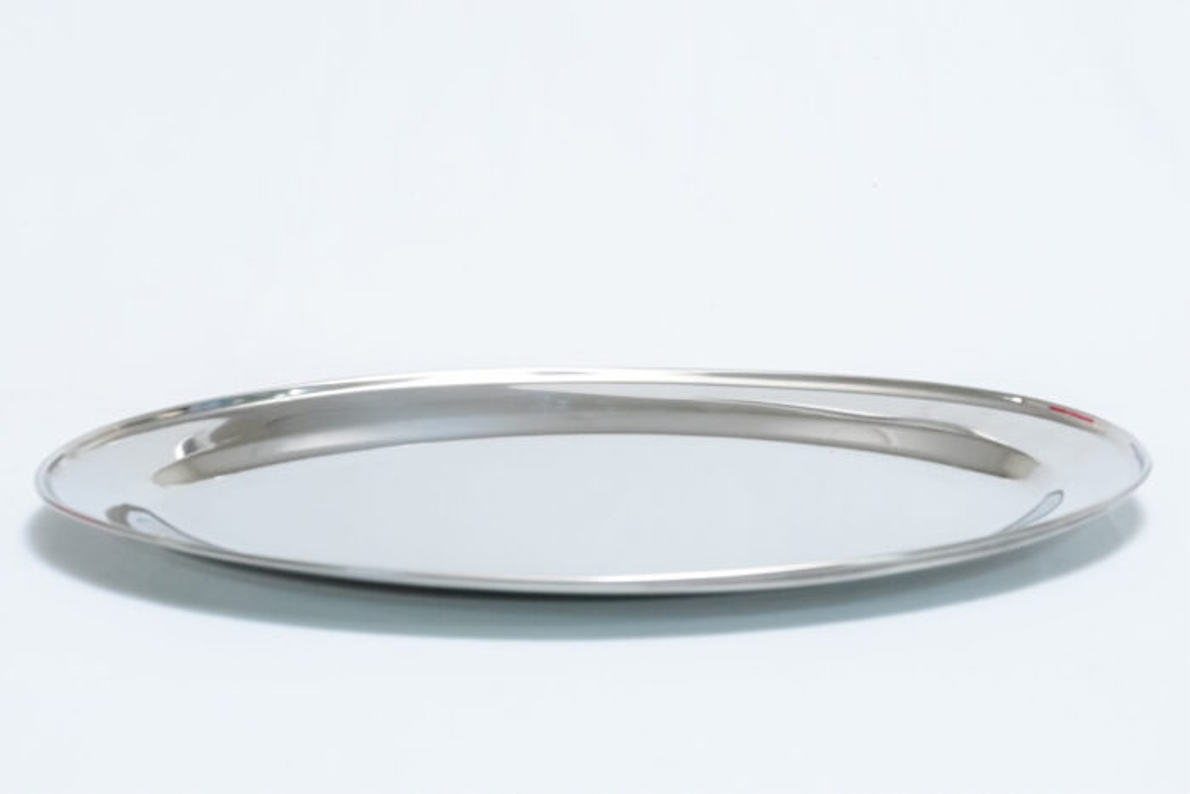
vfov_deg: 17.5
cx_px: 595
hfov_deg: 26.0
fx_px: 2579
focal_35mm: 78
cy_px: 397
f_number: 10
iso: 3200
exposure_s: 1/125
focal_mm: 52
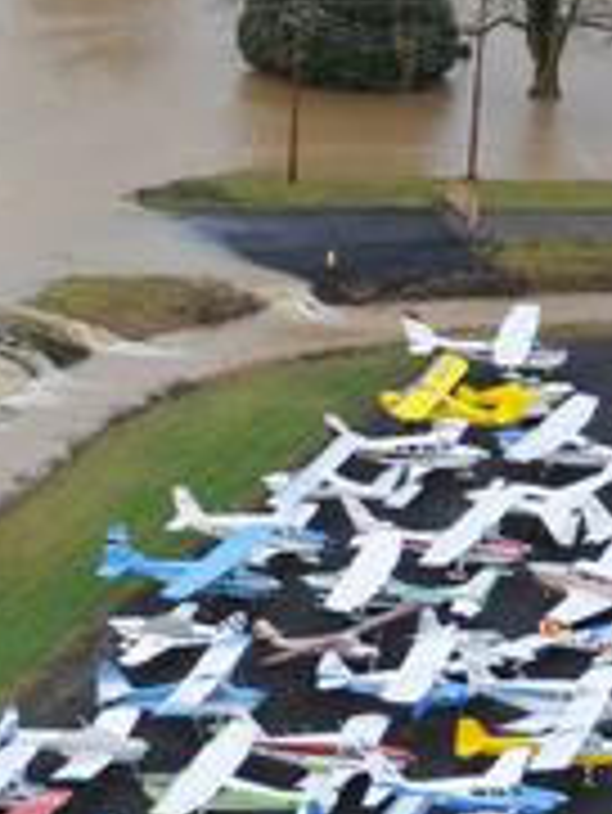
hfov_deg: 5.7
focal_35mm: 261
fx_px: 6145
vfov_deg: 7.6
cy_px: 346
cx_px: 72
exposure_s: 1/800
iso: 1100
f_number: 5
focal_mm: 82
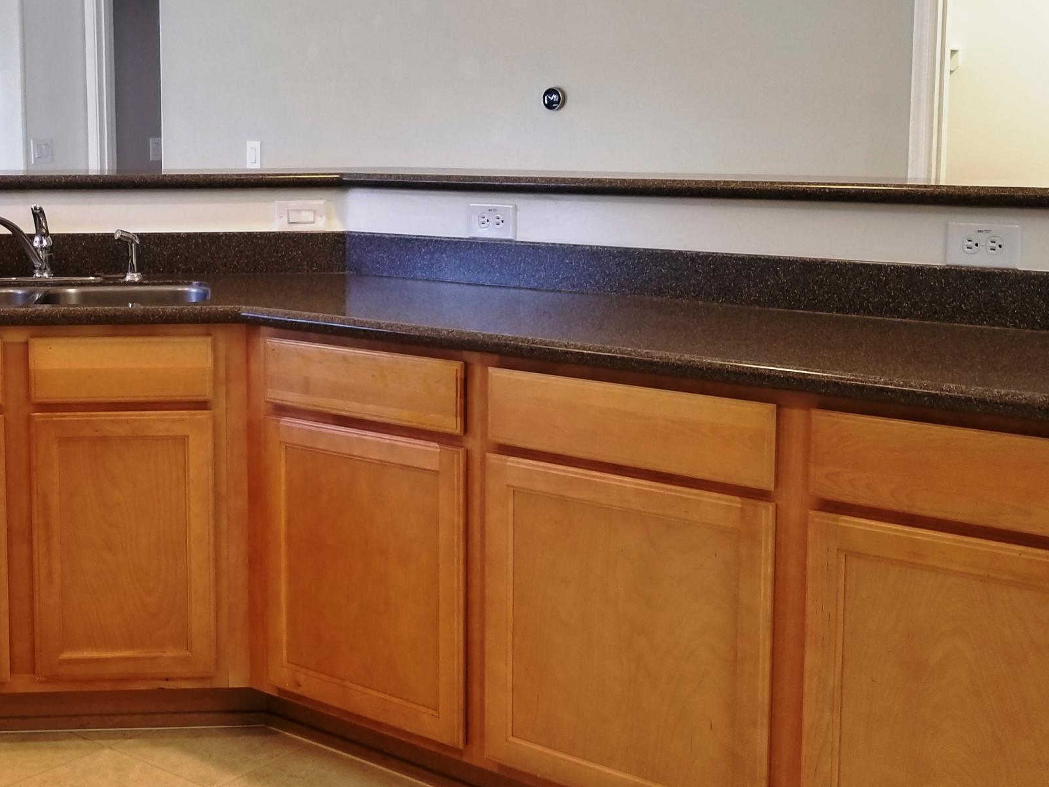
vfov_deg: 29.6
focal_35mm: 49
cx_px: 291
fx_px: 1485
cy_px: 310
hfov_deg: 38.1
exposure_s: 1/40
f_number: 1.7
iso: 160
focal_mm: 4.25
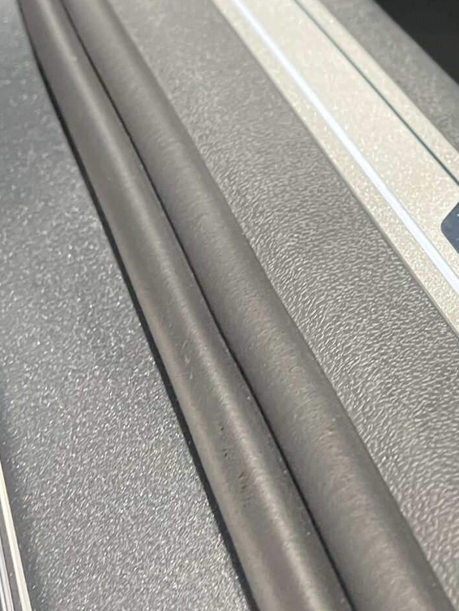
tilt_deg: -23.3
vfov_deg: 26.5
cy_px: 59
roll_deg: -1.2
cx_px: 604
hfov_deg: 19.1
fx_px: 1255
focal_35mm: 71
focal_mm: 5.1
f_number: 1.6
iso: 500
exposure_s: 1/50
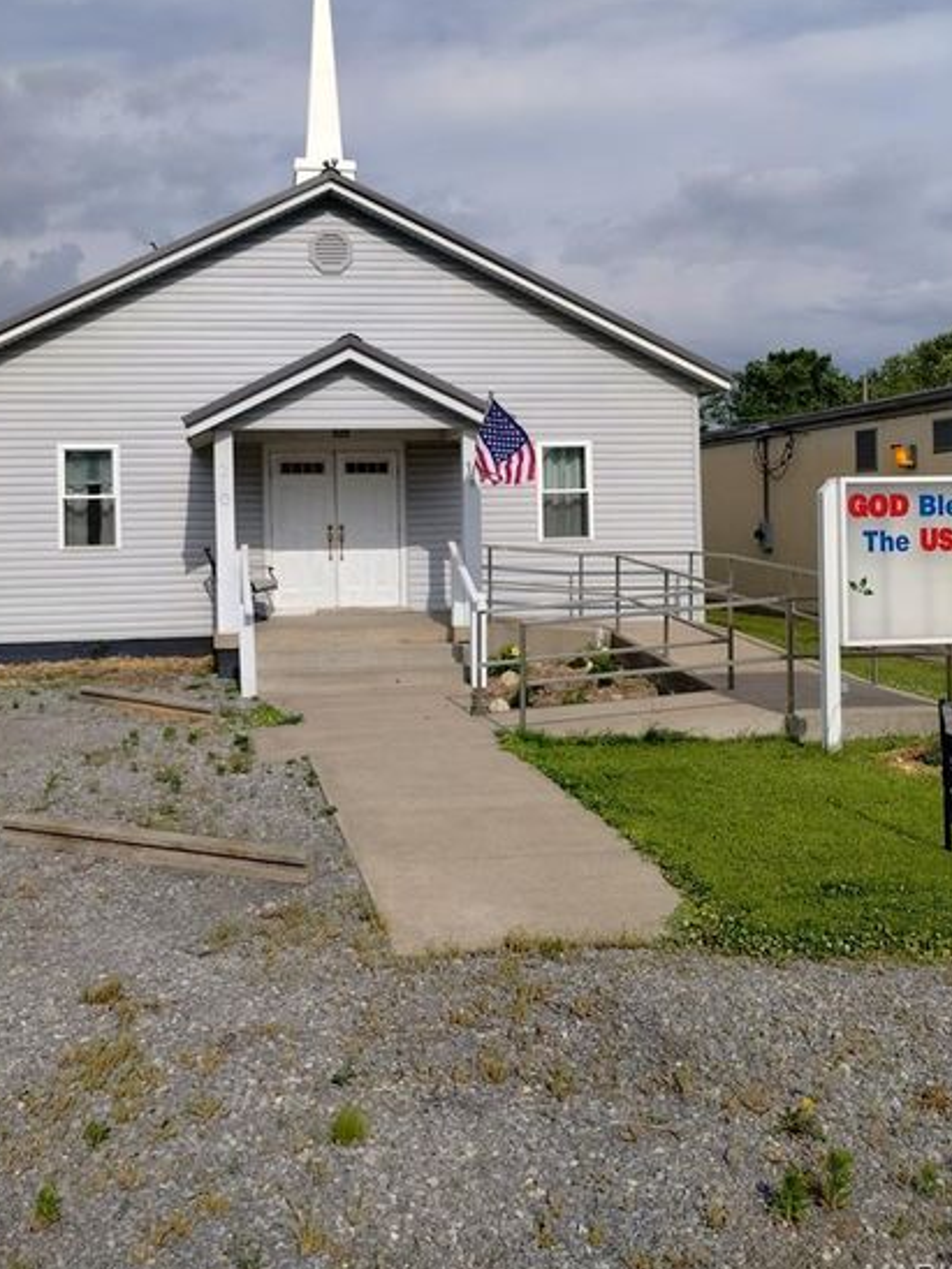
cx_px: 401
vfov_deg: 53.7
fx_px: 1247
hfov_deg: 41.7
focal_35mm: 34
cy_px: 533
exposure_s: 1/1244
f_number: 1.8
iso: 100
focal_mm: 4.27
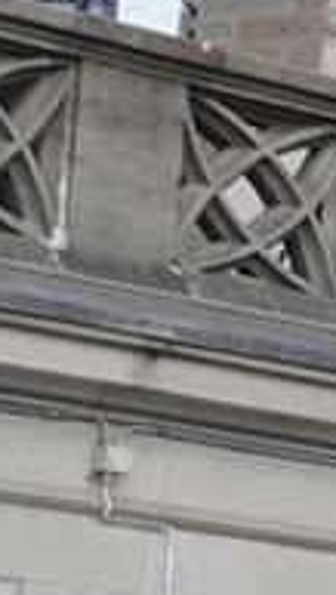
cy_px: 506
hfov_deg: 3.2
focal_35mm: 260
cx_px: 2969
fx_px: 4106
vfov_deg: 8.3
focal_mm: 24
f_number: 10
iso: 100
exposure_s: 1/100
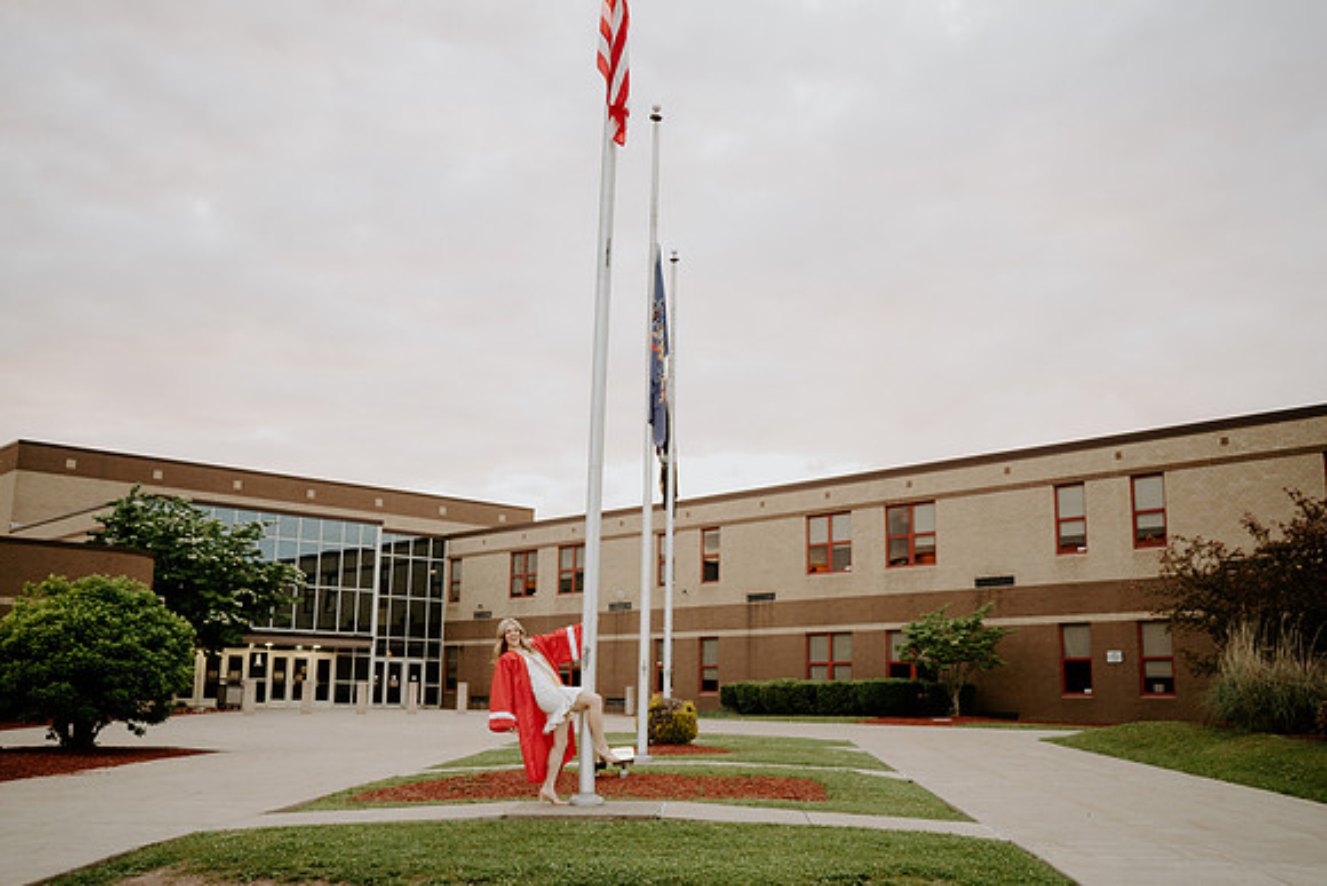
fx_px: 1290
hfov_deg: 54.4
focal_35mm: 35
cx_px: 664
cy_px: 443
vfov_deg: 37.9
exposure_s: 1/160
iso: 320
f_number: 2
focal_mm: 35
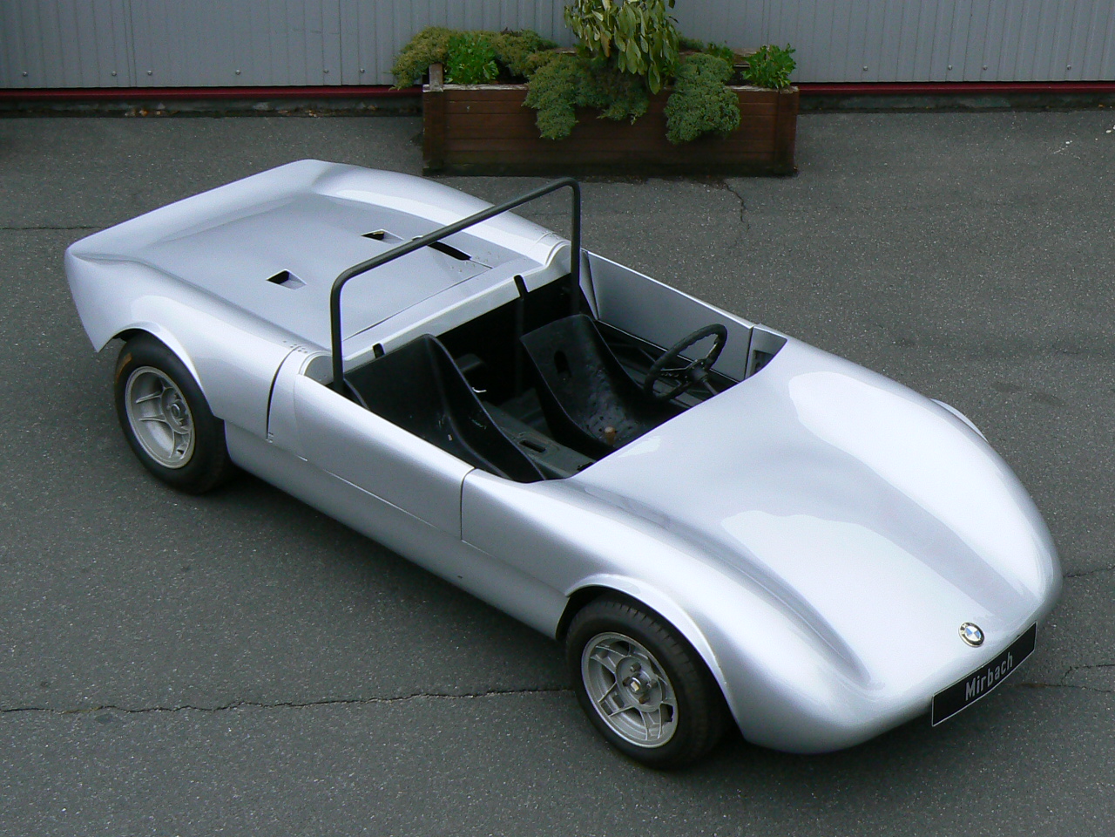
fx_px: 2255
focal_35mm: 70
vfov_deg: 21.0
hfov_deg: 27.8
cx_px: 558
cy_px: 418
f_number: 6.3
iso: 100
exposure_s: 1/50
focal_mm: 8.4
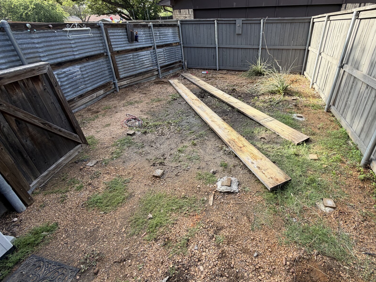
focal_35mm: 17
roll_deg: -0.4
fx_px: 185
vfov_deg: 74.2
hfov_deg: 90.0
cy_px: 118
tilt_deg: -28.6
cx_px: 222
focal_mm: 2.22
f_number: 2.2
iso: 40
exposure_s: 1/236
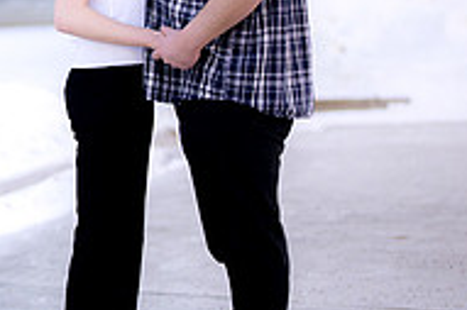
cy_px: -79
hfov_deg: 13.2
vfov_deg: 8.9
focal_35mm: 152
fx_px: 1970
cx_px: -78
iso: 250
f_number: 1.3
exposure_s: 1/3200
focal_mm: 50
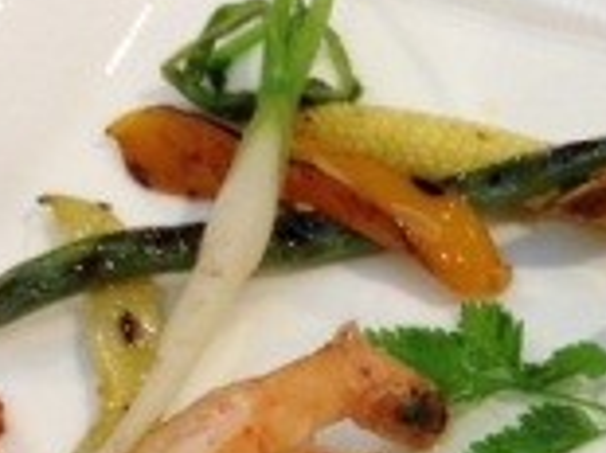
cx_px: 516
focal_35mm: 101
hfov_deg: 19.2
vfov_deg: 14.4
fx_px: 1767
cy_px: 469
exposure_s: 1/20
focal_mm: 4.28
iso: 80
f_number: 2.4
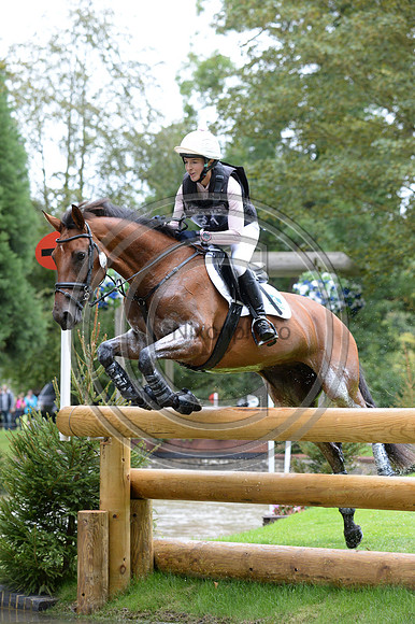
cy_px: 312
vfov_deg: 14.7
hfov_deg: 9.8
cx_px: 208
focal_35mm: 140
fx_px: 2424
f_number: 5.6
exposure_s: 1/1000
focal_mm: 140
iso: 2000
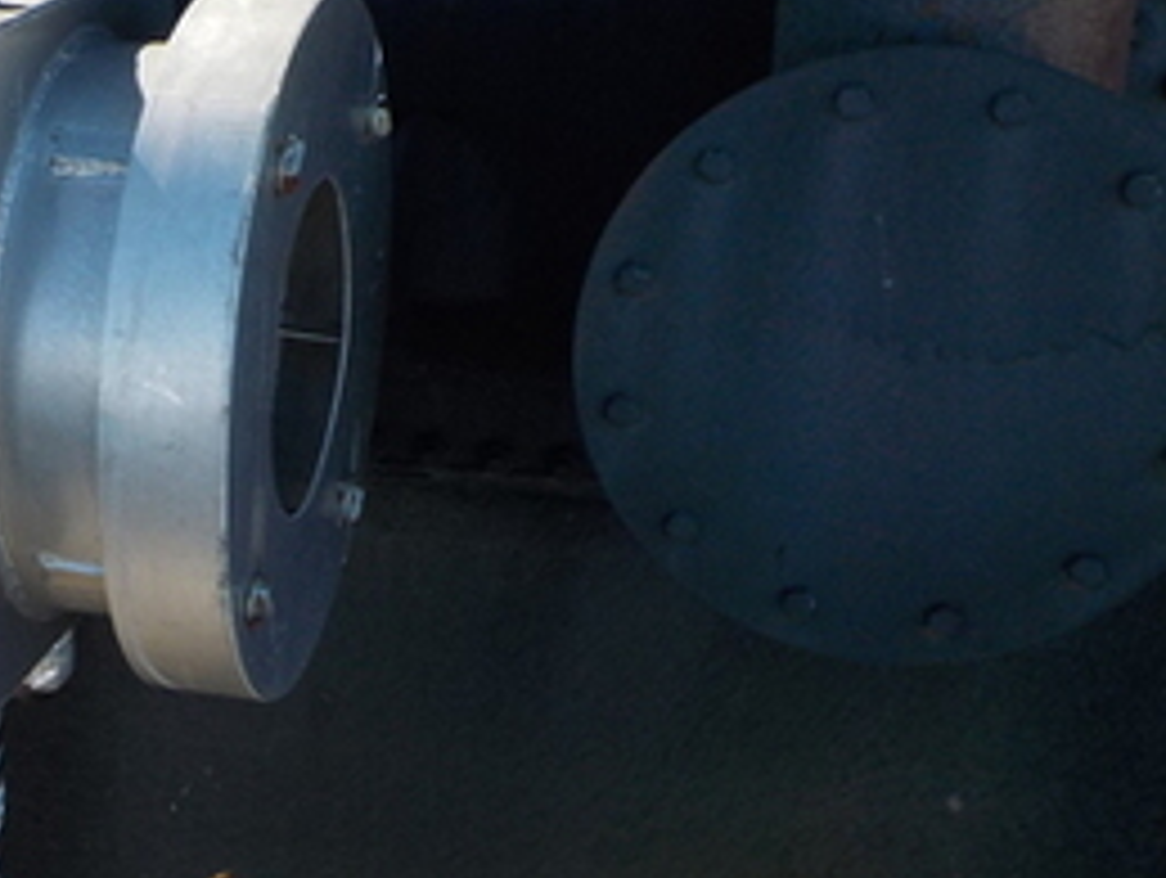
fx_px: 2496
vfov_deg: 19.9
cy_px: 522
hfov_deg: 24.2
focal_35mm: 74
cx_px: -176
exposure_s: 1/640
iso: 125
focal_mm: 4.1
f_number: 3.3
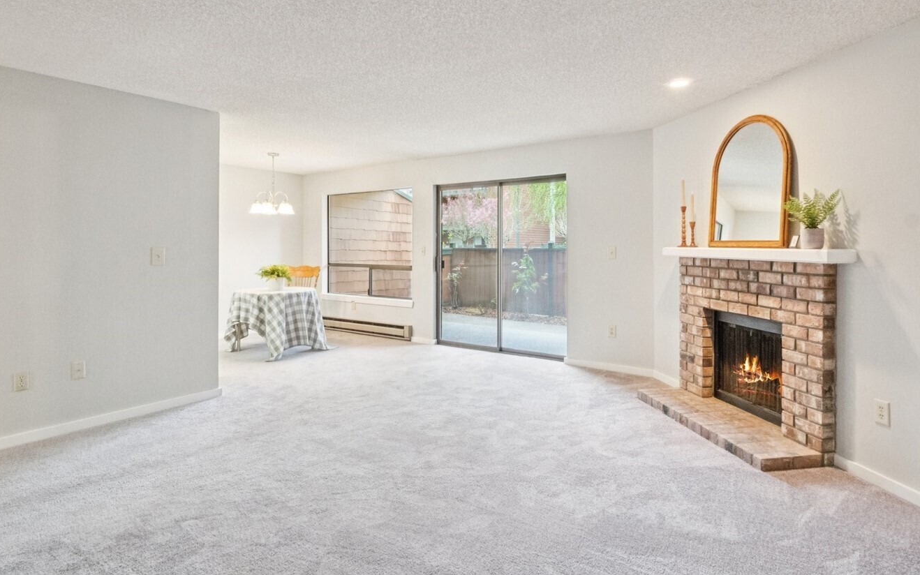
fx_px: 543
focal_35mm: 22
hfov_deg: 80.5
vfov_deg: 55.6
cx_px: 462
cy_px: 245
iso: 2500
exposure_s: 1/30
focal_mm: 11
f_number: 9
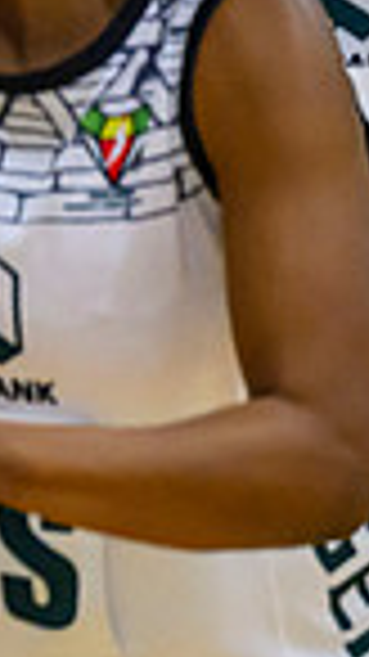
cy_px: 207
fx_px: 18773
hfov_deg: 1.1
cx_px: -1311
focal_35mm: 1078
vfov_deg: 2.0
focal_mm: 200
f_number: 3.2
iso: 4000
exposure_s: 1/1000
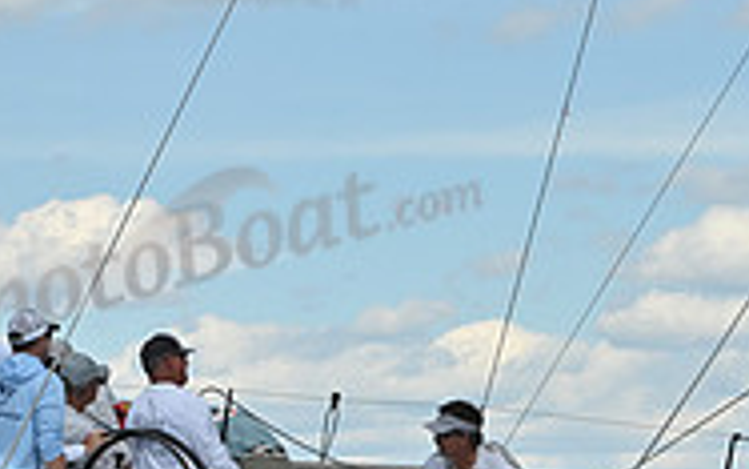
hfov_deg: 9.4
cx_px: 693
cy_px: 403
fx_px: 4513
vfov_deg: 5.9
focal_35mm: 221
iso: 250
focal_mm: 70
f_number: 8
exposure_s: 1/1000
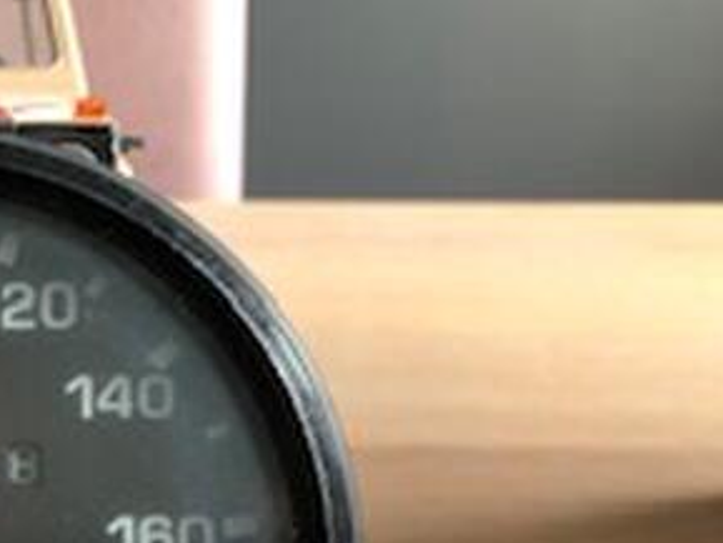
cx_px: -68
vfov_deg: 22.9
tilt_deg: -25.3
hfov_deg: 28.4
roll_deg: -0.6
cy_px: 518
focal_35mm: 62
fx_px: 1295
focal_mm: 3.99
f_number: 1.8
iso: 50
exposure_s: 1/15
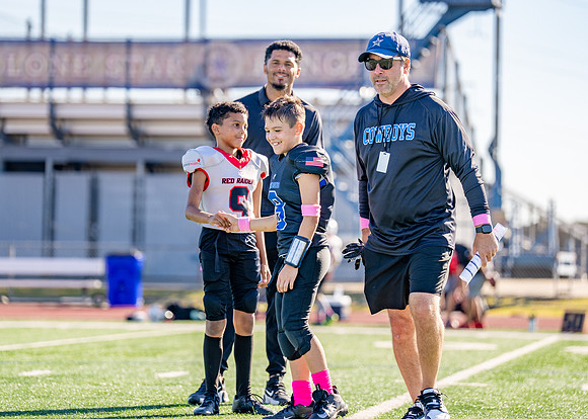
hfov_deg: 12.5
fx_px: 2694
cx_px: 259
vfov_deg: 8.9
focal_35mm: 161
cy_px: 192
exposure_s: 1/1250
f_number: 2.8
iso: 160
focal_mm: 141
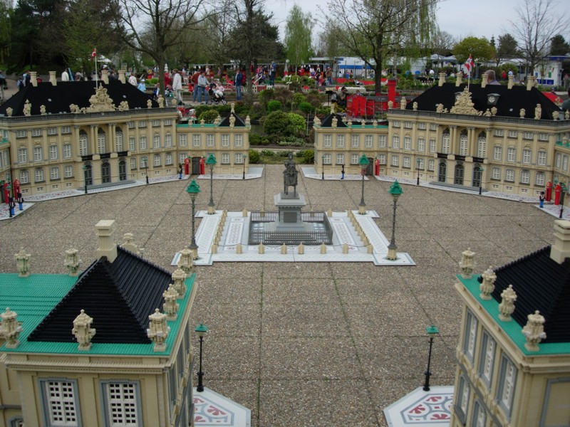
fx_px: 626
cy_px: 214
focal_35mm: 38
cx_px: 285
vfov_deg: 37.7
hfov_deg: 49.0
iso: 64
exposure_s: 1/1024
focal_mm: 7.8
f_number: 2.8
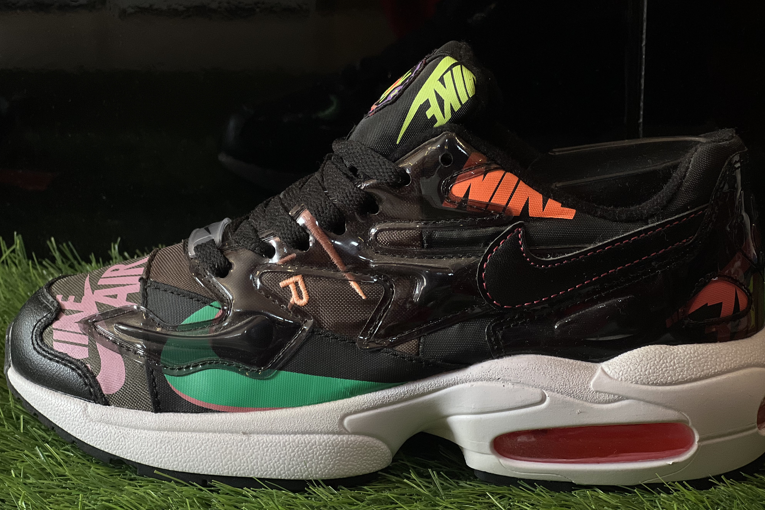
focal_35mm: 81
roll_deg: -0.2
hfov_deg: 25.1
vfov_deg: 16.9
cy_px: 246
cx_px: 381
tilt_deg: -15.3
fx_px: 1721
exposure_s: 1/120
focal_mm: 9
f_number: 2.8
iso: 100
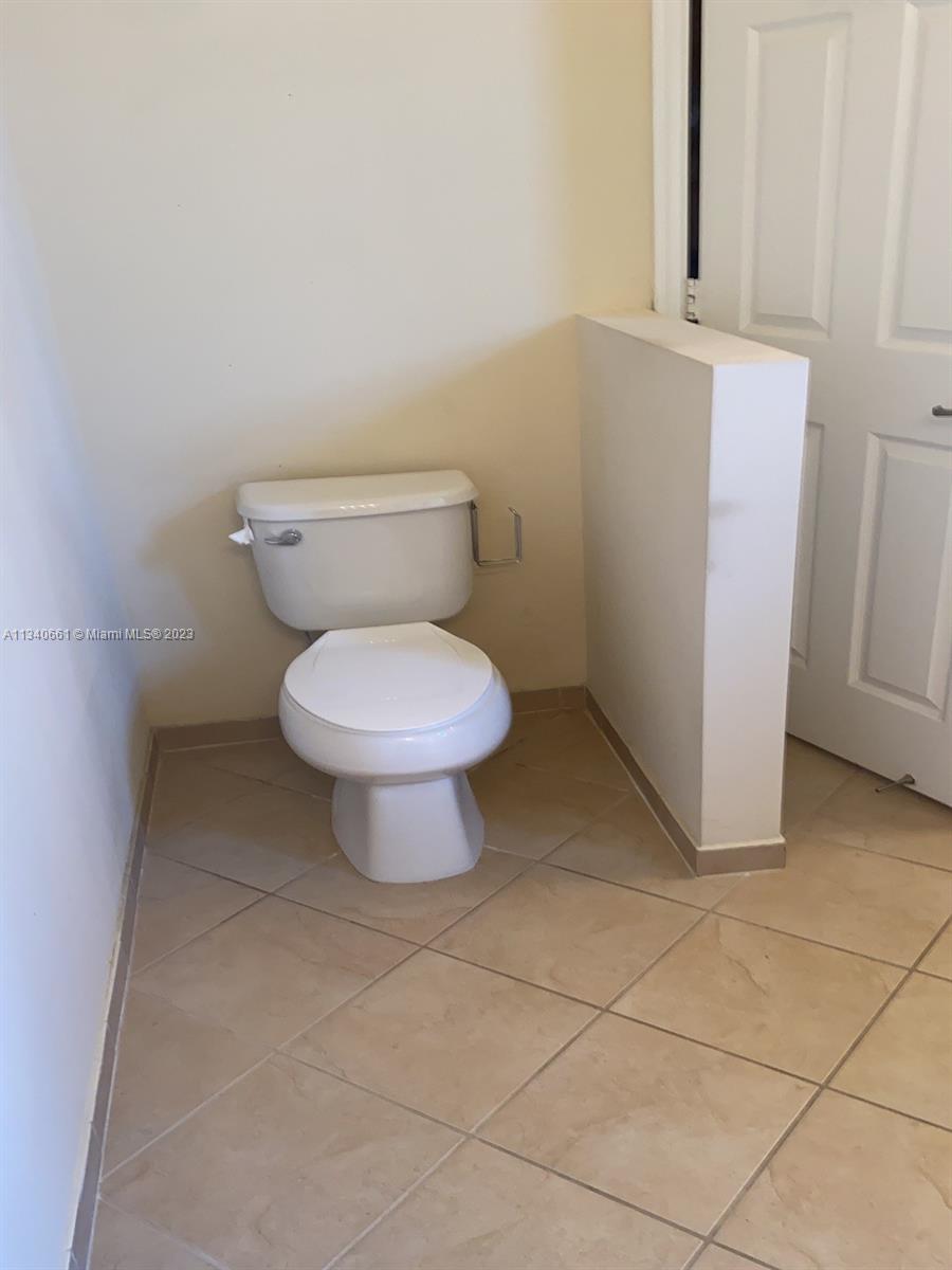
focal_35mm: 30
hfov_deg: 46.8
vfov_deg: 60.0
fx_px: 1100
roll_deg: +4.2
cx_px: 476
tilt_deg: -24.2
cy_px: 635
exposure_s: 1/40
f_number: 1.8
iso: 100
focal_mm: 4.25
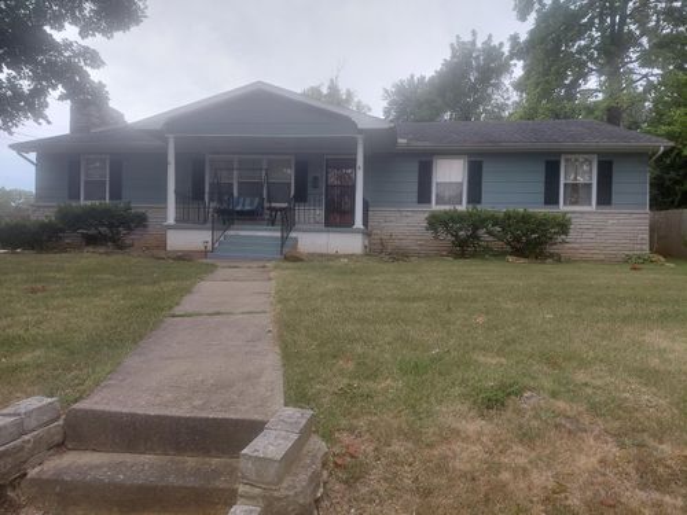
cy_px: 258
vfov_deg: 54.9
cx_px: 344
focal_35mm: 25
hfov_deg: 69.4
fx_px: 496
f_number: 1.8
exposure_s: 1/380
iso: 50
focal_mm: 4.69
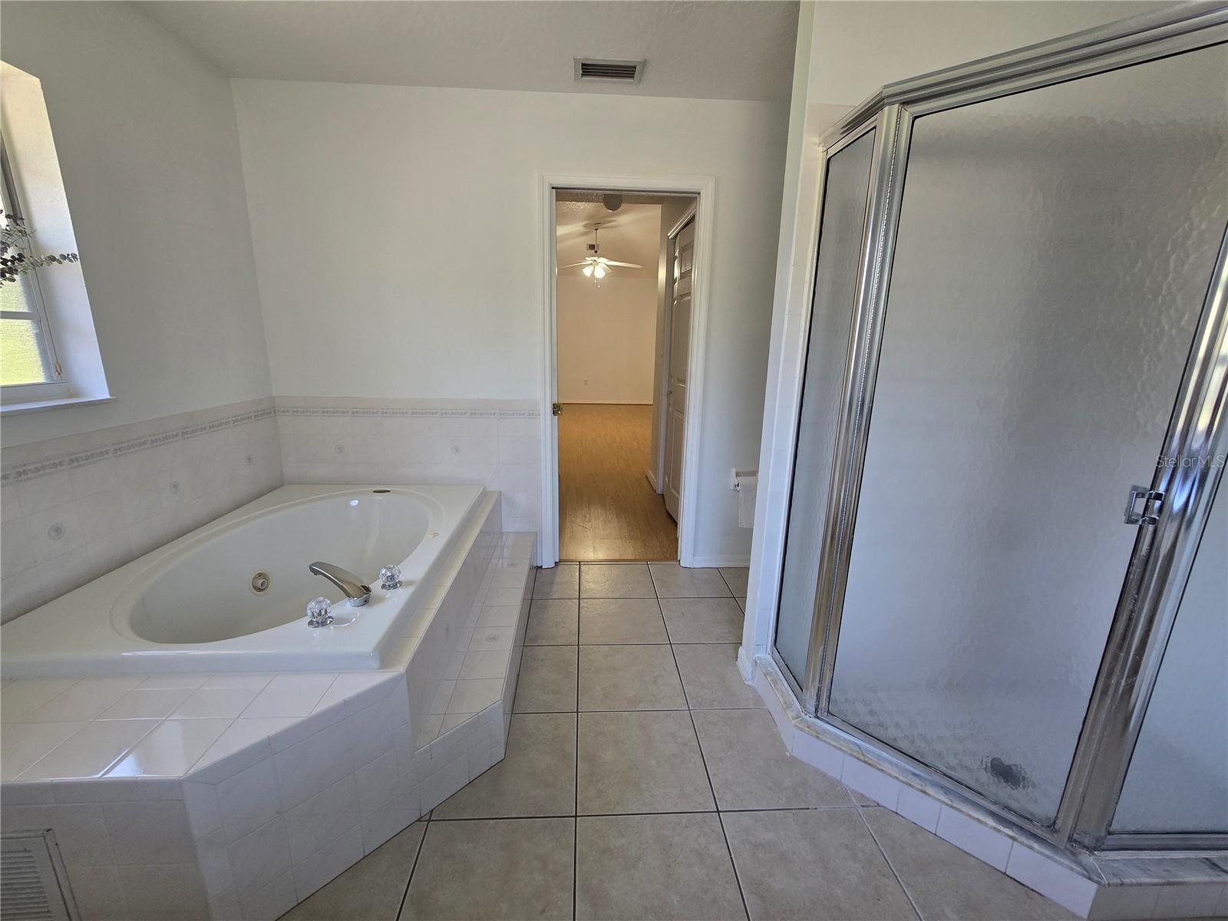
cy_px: 460
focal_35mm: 13
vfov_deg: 89.9
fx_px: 461
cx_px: 614
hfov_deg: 106.2
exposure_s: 1/60
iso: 125
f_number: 2.2
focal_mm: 2.2
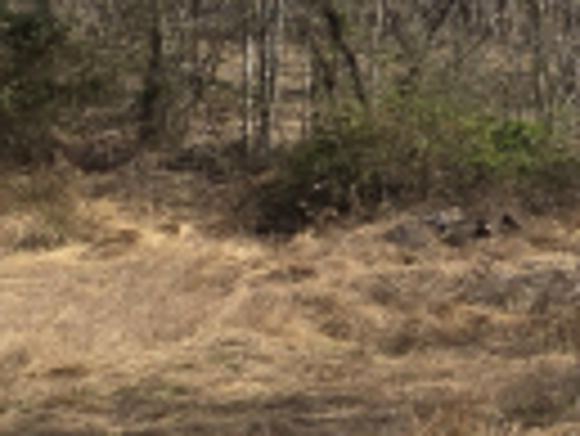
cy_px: 130
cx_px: 1365
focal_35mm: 67
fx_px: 1124
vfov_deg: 21.8
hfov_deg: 15.6
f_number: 1.9
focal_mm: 2.2
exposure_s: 1/1770
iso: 40
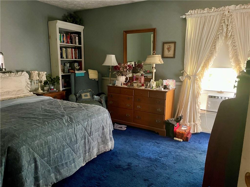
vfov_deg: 53.1
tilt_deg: -10.1
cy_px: 94
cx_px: 125
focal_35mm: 26
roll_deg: -0.4
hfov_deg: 67.3
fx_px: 188
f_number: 1.6
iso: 800
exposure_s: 1/30
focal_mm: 4.2
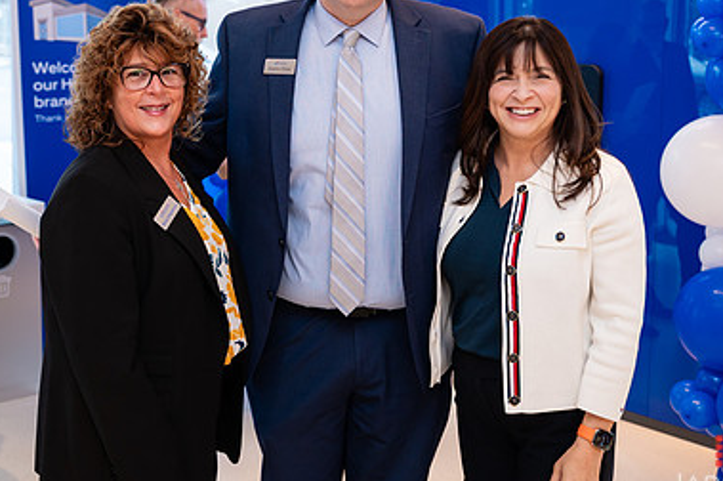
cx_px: 297
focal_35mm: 55
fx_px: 1104
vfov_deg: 24.4
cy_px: 149
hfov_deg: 36.2
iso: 400
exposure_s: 1/200
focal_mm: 34
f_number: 3.2
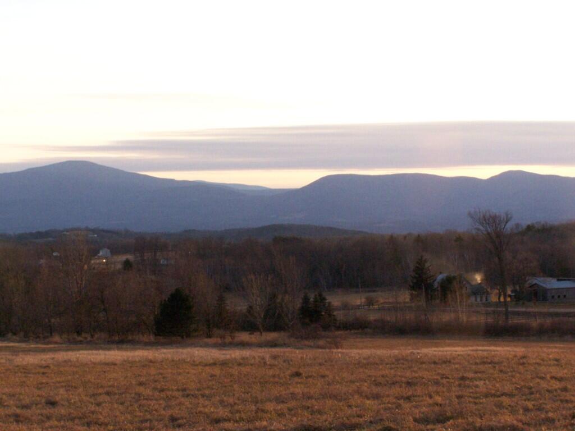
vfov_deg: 15.7
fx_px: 1561
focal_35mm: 94
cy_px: 216
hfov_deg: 20.9
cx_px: 288
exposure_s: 1/200
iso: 400
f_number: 8
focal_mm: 15.6
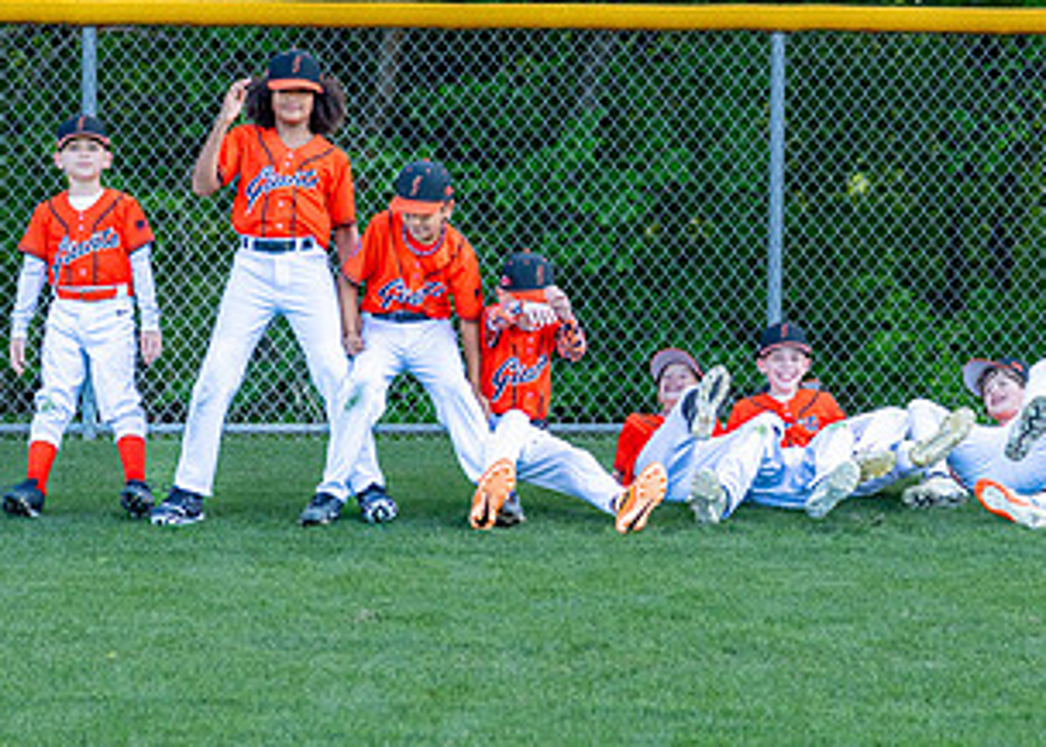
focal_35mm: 107
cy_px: 399
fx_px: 3178
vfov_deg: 13.4
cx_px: 758
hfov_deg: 18.6
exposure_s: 1/1000
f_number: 2.8
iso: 400
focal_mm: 50
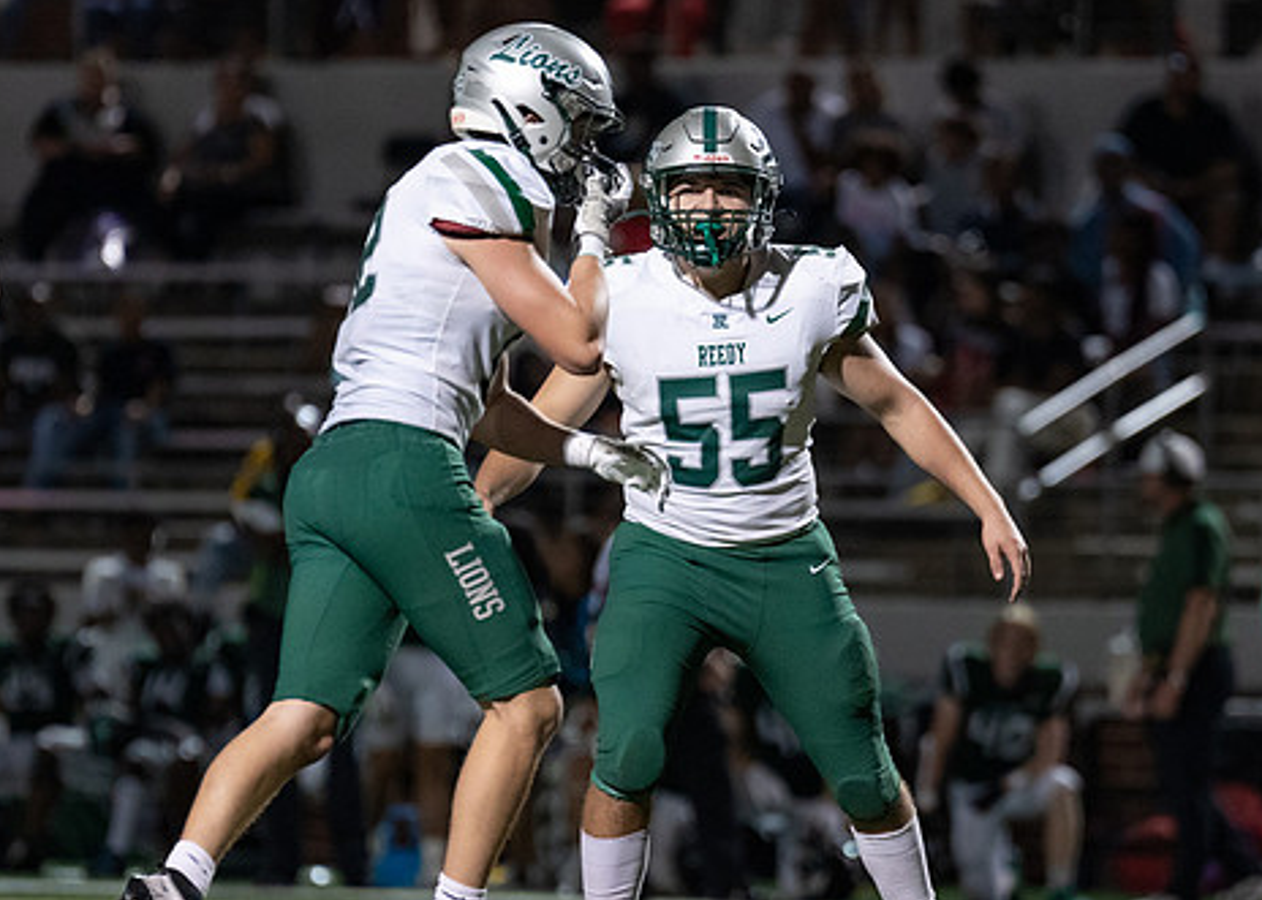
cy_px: 472
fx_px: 16301
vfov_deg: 3.2
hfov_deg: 4.4
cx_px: 742
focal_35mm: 455
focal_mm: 200
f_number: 2.8
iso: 2500
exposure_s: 1/1000
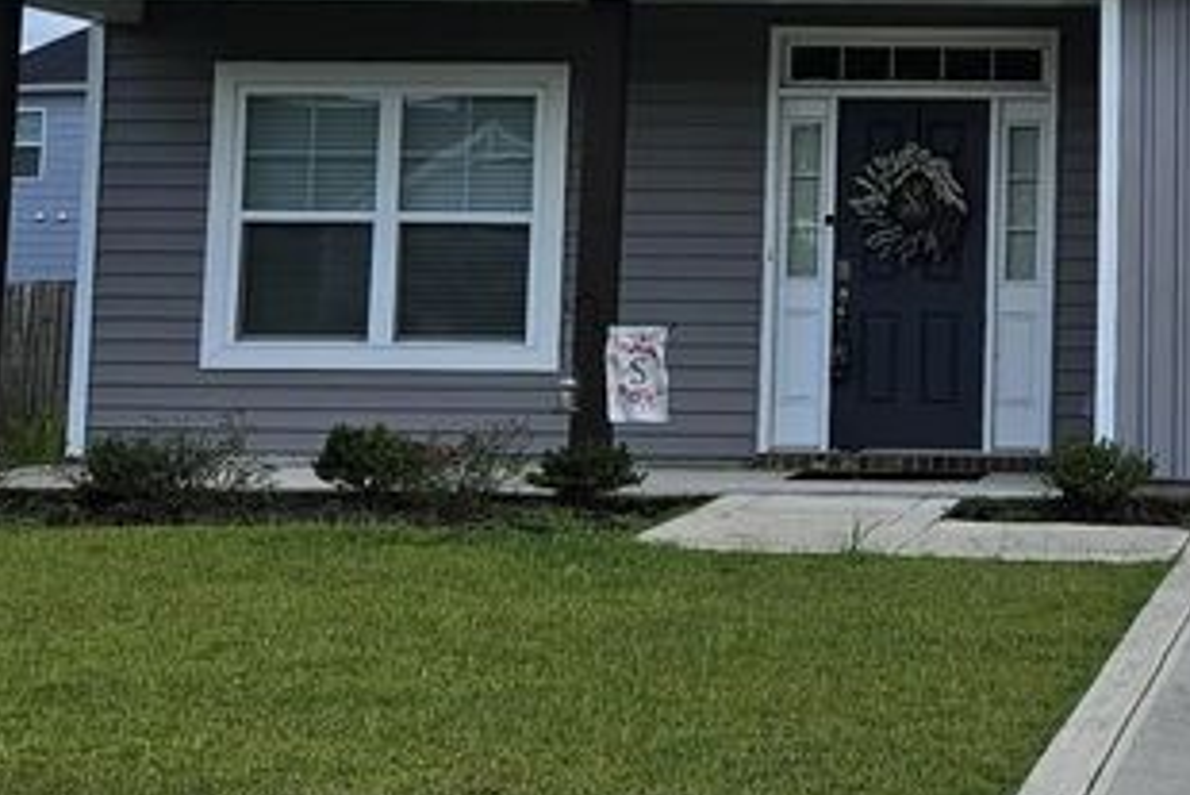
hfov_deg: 24.4
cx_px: 1209
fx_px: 2612
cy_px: 77
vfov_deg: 17.0
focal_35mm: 79
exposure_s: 1/1525
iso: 25
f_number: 1.8
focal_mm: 5.4
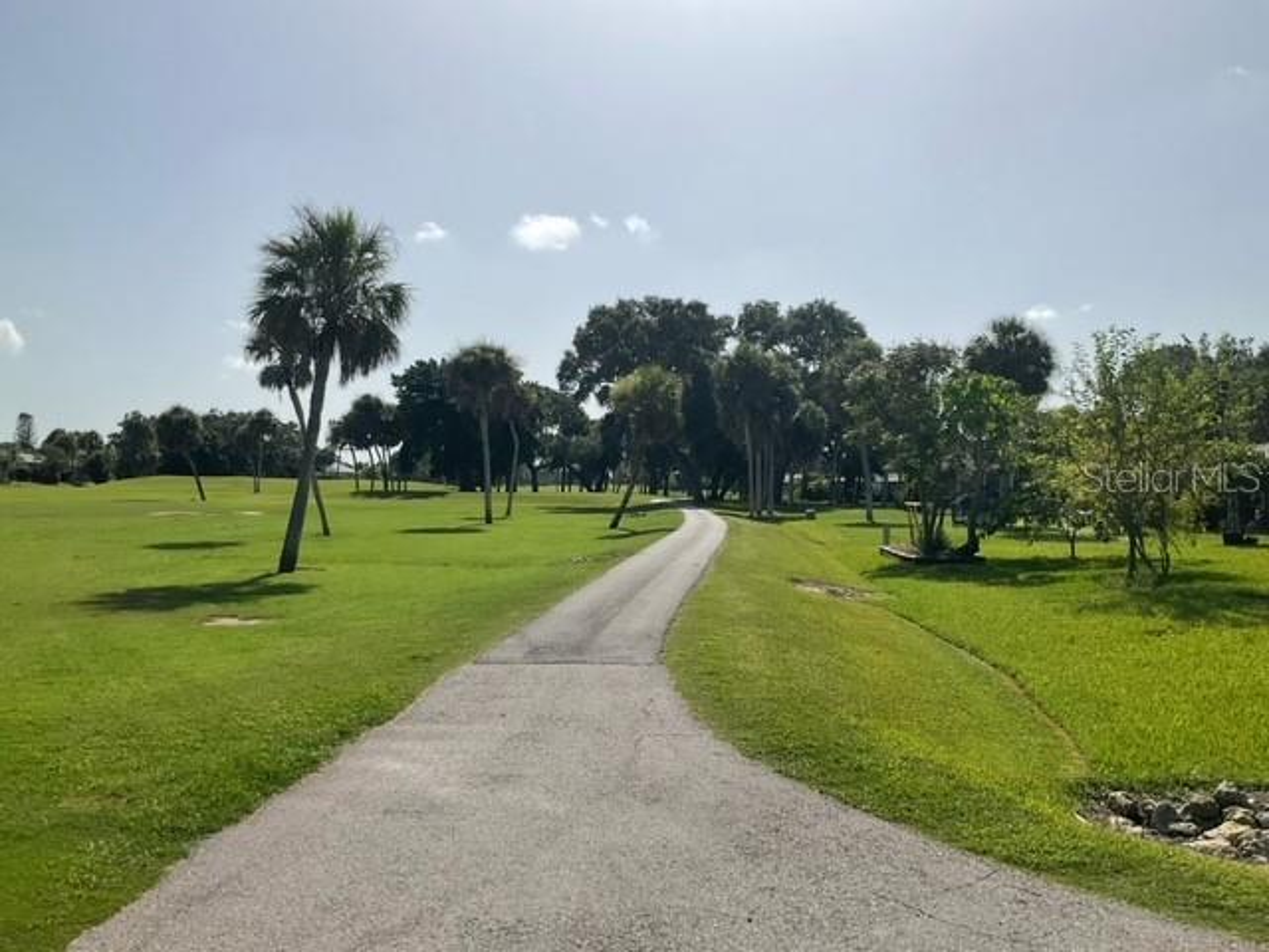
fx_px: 1063
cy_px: 476
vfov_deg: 48.2
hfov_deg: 61.7
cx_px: 634
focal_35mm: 29
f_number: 1.8
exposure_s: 1/4065
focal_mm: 3
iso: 16
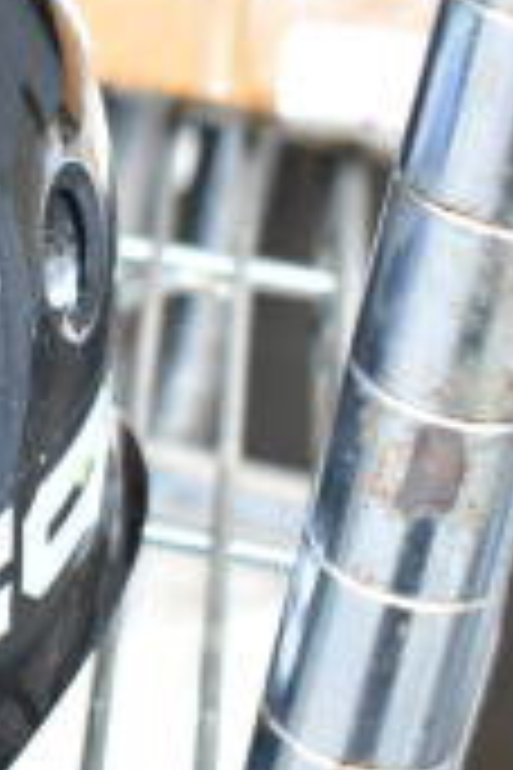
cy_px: 164
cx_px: -626
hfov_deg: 8.3
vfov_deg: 13.2
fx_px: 3308
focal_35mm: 155
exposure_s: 1/100
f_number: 5
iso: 1600
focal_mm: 29
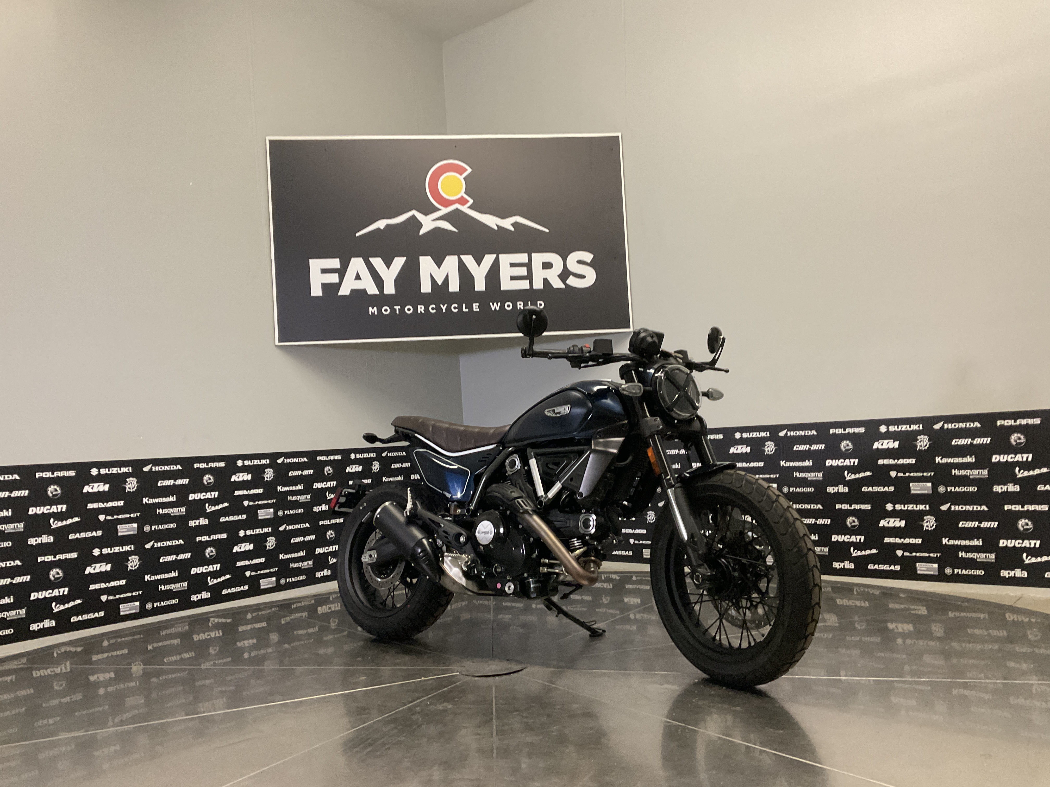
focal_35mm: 29
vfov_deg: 48.2
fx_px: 880
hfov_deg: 61.7
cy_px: 394
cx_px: 525
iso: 200
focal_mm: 3
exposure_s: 1/60
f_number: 1.8
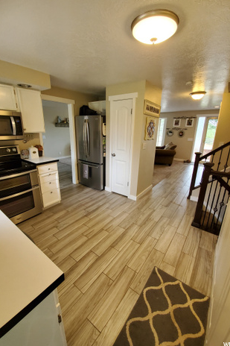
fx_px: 134
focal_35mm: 14
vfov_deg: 104.2
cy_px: 169
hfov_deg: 81.2
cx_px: 113
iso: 400
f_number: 2.2
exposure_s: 1/59
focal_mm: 1.8
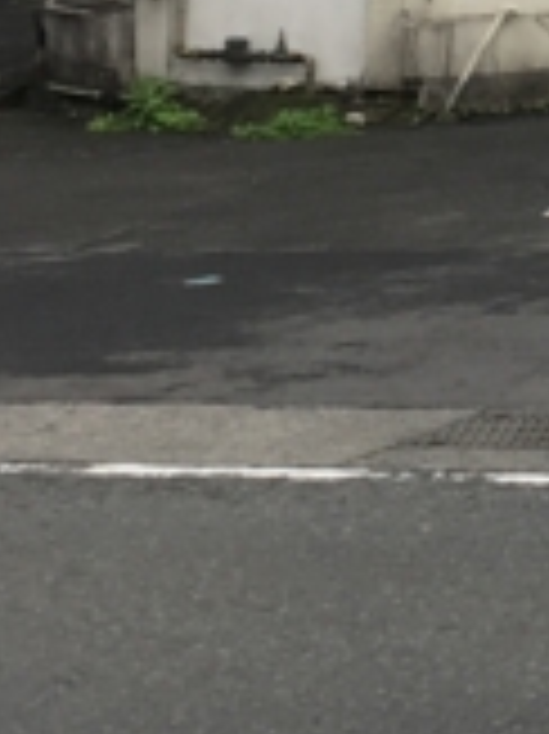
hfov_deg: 7.9
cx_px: 909
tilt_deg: +7.2
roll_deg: -0.5
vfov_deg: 10.0
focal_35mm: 182
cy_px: -770
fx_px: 3854
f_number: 2.2
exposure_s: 1/120
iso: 25
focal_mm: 4.15
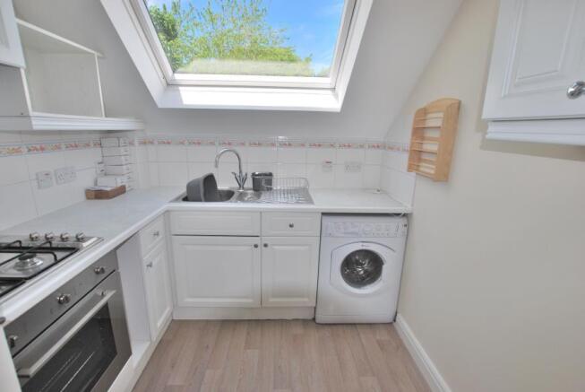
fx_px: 244
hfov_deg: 100.3
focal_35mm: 15
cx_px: 292
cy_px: 196
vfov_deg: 77.5
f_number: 6.3
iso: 100
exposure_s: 1/200
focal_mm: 10
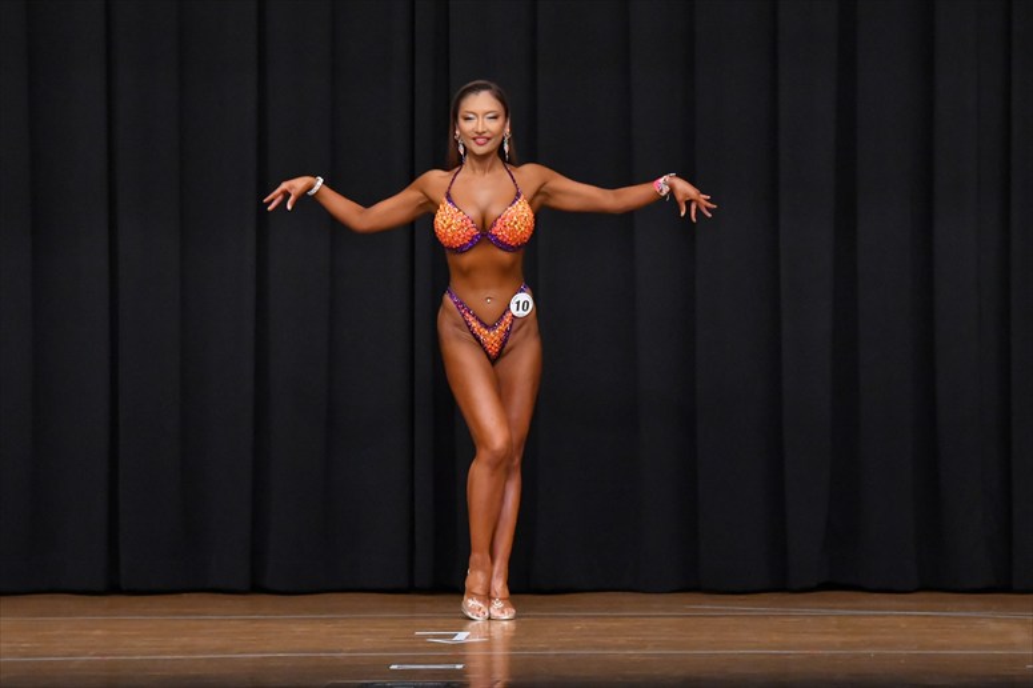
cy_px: 344
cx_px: 516
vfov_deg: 5.7
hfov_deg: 8.6
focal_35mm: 240
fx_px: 6883
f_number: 5.6
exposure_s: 1/400
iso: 8000
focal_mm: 160
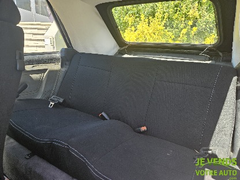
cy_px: 90
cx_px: 120
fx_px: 159
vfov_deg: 58.9
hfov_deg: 73.9
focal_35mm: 23
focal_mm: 5.4
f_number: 1.8
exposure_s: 1/100
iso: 32
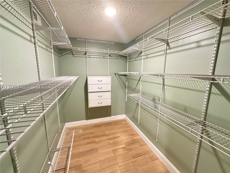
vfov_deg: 85.7
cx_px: 115
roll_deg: -1.1
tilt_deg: -9.1
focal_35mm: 14
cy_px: 86
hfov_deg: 102.1
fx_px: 93
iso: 1000
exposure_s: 1/40
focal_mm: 2.22
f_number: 2.2
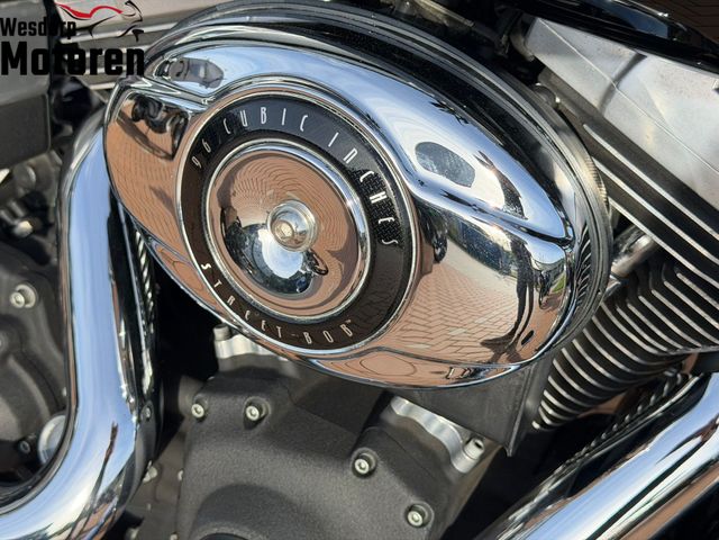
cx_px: 360
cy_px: 270
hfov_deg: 39.7
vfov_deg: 30.3
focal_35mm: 48
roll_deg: -2.7
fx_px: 997
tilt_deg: -41.6
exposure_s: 1/2762
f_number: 1.78
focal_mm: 6.76
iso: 100
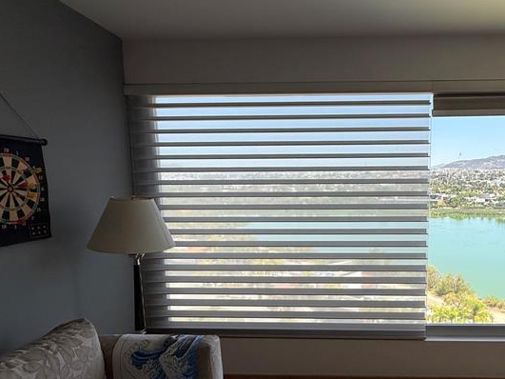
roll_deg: +1.6
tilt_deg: -7.6
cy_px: 234
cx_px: 344
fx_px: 394
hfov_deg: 63.4
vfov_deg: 50.9
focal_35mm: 27
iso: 50
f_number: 2.2
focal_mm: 2.22
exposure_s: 1/809
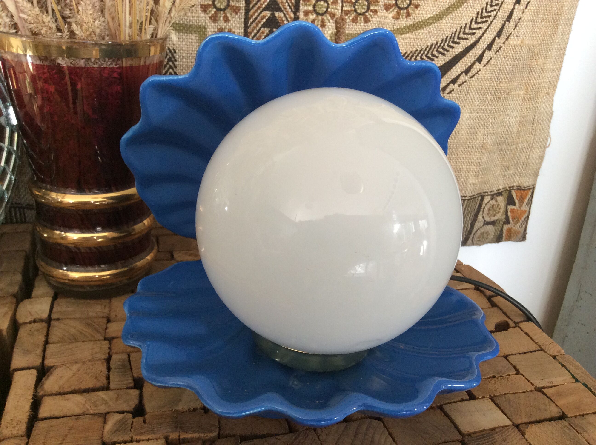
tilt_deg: -23.8
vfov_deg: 44.1
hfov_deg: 56.9
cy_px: 222
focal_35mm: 32
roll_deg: -3.7
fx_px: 550
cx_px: 298
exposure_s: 1/25
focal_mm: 3.3
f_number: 2.4
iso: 100
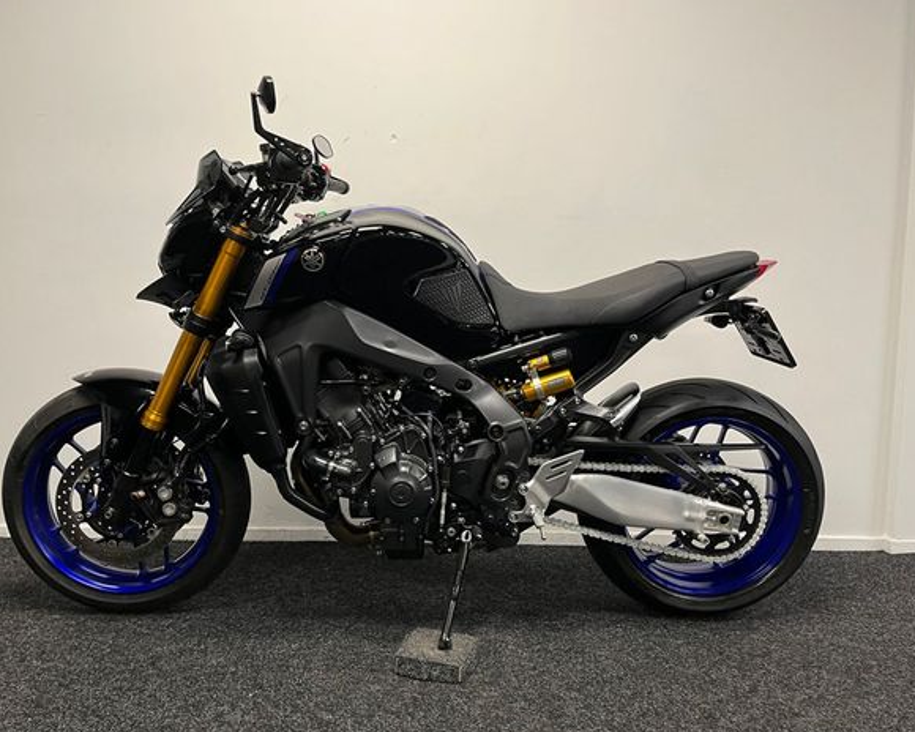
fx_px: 758
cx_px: 428
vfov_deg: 51.5
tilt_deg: -5.6
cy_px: 366
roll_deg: -0.3
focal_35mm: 28
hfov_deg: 62.2
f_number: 1.6
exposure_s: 1/50
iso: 100
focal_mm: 5.1
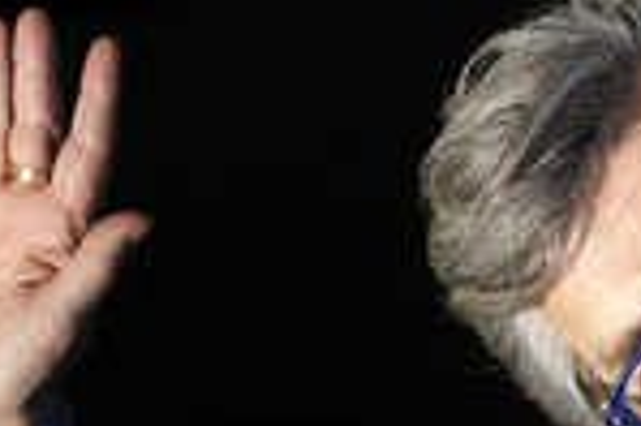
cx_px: 503
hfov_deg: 5.0
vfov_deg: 3.3
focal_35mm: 409
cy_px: 499
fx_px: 7274
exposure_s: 1/200
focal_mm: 135
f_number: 7.1
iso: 200
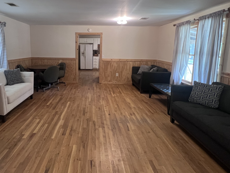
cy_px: 69
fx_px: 146
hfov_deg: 74.9
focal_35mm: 22
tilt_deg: -8.3
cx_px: 84
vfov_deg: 60.5
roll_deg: -1.0
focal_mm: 1.57
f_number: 1.8
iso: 320
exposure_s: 1/60
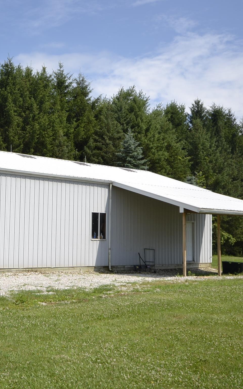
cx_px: 44
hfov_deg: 27.4
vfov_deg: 43.5
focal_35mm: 46
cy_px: 195
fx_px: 487
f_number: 8
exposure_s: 1/250
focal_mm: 20
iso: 100
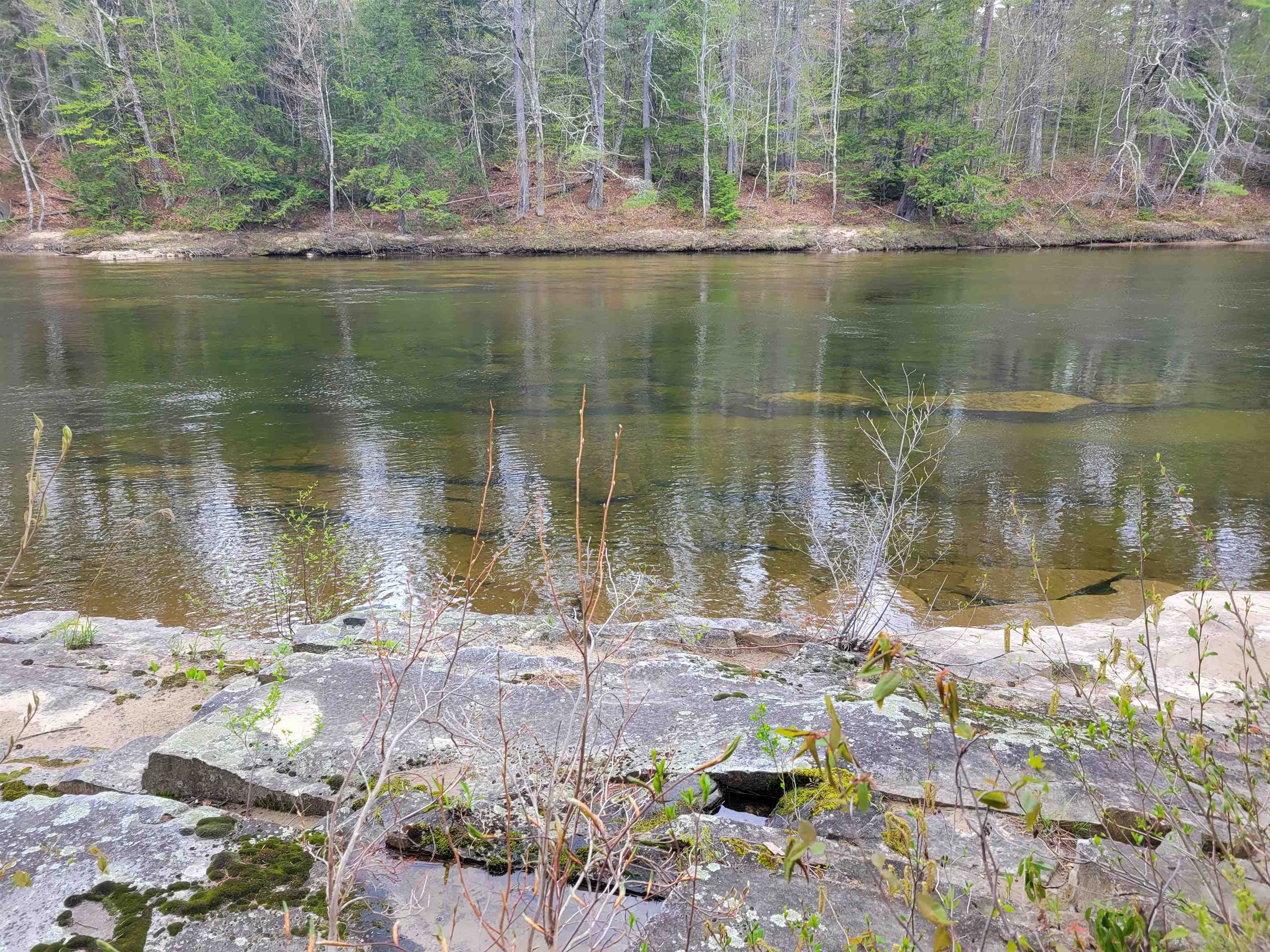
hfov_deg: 67.3
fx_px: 954
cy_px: 476
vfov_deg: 53.1
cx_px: 635
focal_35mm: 26
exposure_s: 1/222
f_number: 1.8
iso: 40
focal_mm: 5.4
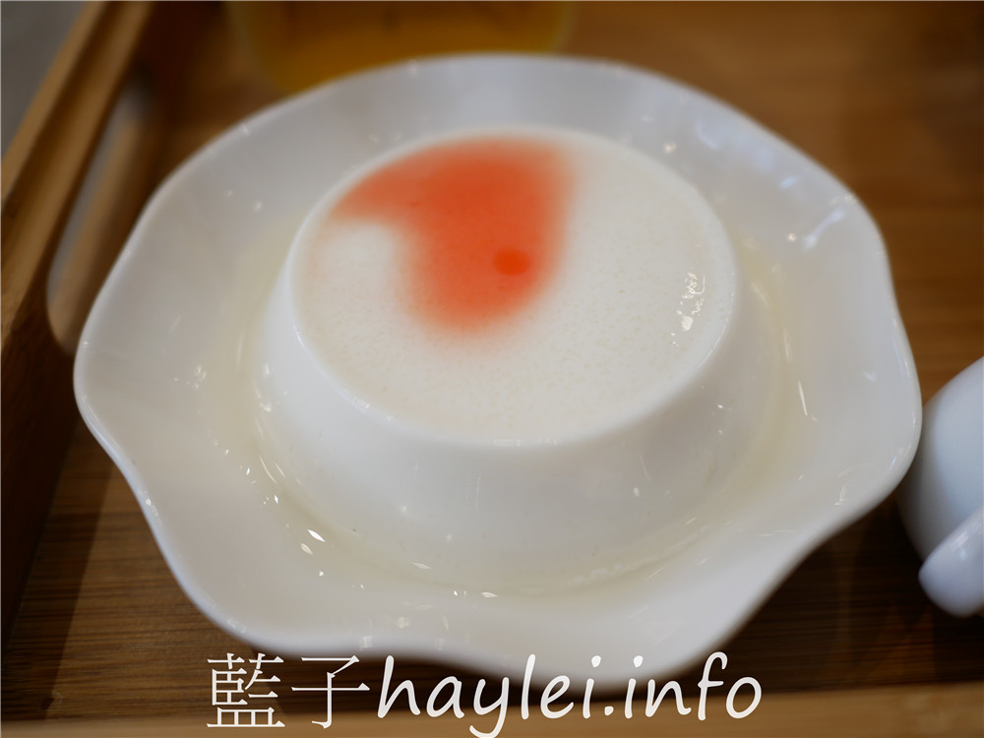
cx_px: 492
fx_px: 853
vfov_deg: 46.8
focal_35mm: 30
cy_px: 369
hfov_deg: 60.0
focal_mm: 15
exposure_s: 1/125
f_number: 1.7
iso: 200
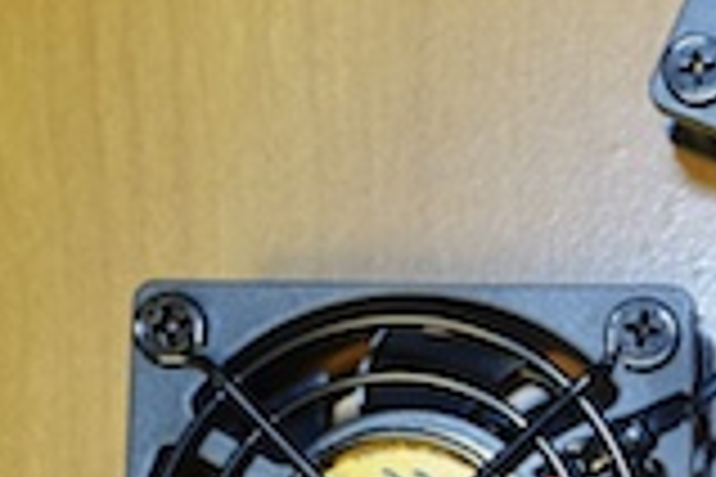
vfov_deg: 10.6
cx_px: 1036
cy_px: 504
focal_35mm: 128
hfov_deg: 15.0
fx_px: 2546
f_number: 2.8
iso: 160
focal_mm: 12.64
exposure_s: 1/40
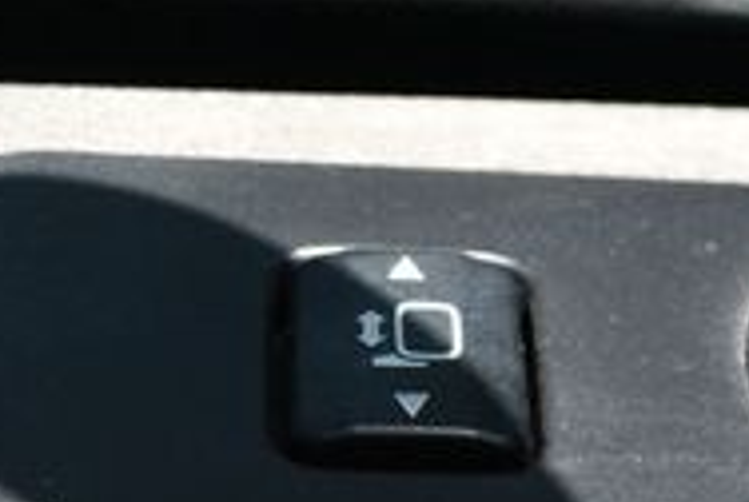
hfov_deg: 13.5
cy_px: 386
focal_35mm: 146
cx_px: 992
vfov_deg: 9.4
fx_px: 3042
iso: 220
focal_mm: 29
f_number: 5.6
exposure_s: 1/250
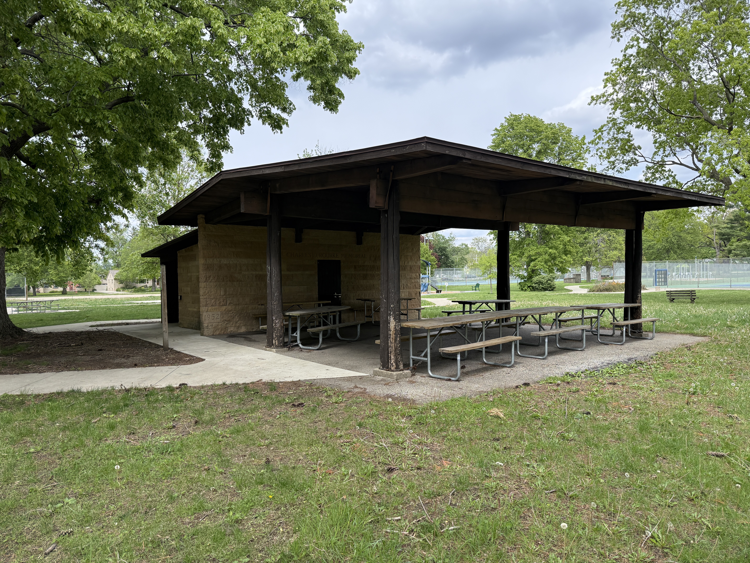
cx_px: 375
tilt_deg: -1.0
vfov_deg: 56.8
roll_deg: +0.4
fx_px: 520
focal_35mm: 24
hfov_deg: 71.6
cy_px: 282
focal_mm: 6.76
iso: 100
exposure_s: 1/1949
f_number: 1.78
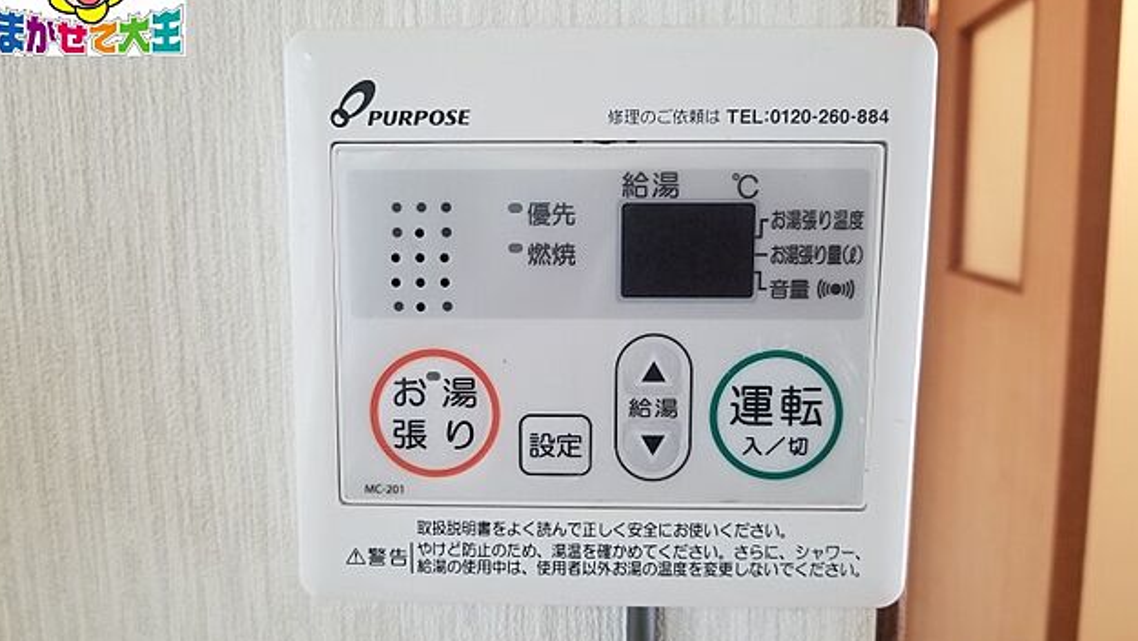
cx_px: 574
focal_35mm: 29
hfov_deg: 66.0
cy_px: 344
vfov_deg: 40.2
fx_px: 875
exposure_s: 1/24
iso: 250
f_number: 1.7
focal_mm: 4.25
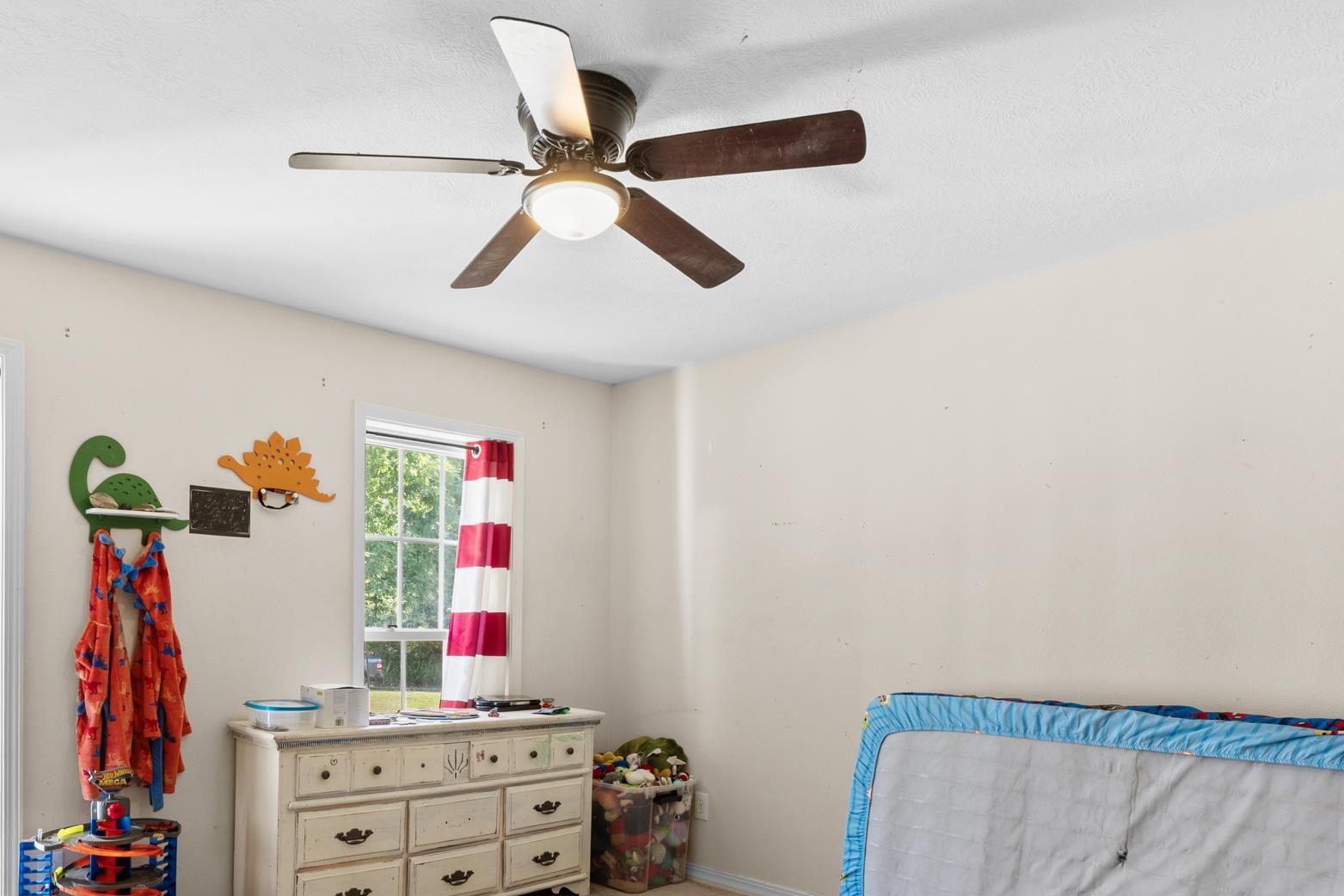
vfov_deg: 52.0
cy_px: 609
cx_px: 545
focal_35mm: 24
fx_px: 896
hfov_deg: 73.0
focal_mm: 10
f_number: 9
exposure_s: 1/2
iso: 200
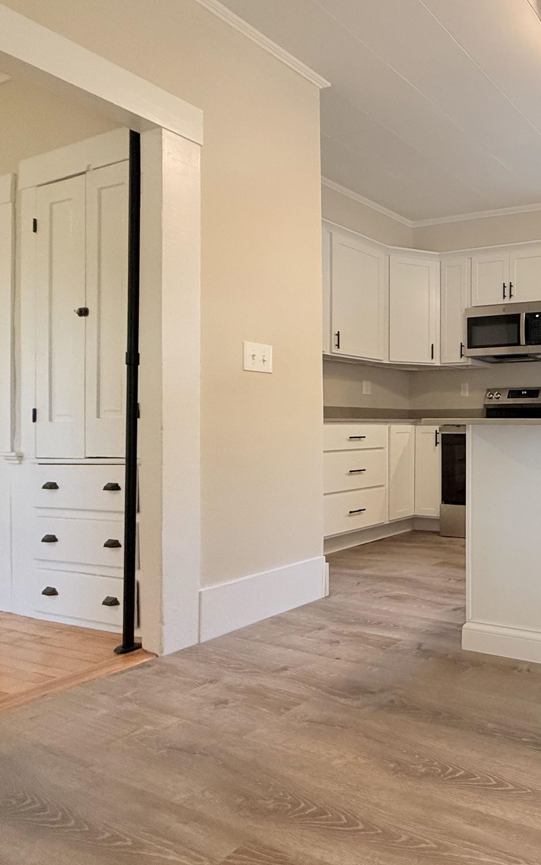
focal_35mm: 22
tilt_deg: -1.4
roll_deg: +0.0
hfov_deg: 41.1
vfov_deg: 79.6
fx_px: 519
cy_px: 427
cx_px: 626
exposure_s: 1/120
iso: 250
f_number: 2.2
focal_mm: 2.22
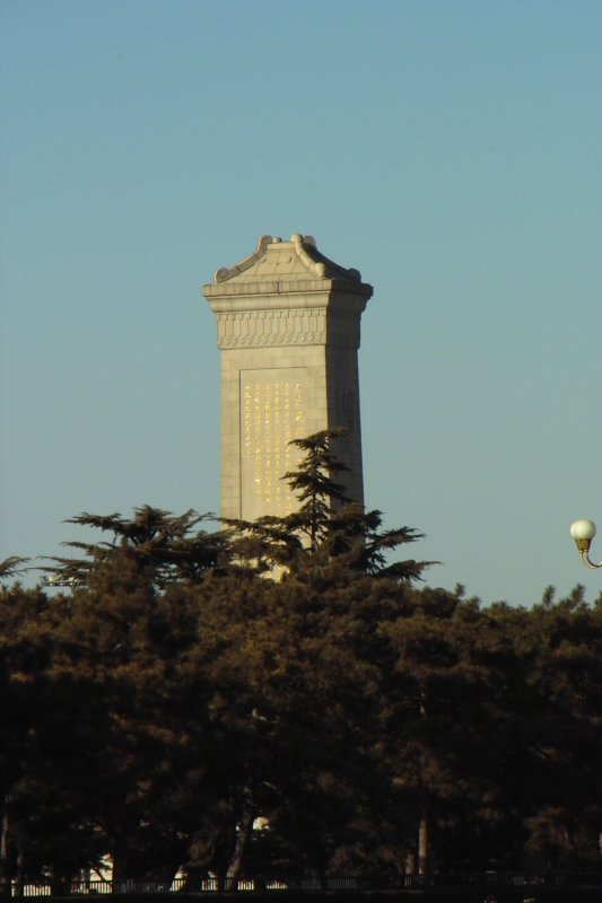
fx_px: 8732
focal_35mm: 348
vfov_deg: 5.9
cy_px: 452
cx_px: 301
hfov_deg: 3.9
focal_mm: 200
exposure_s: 1/500
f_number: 10
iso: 200
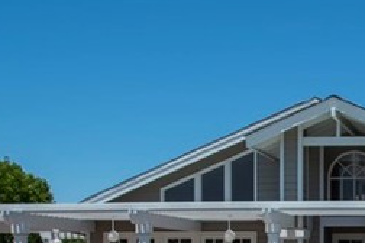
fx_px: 700
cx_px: 471
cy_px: 289
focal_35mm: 69
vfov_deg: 18.7
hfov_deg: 25.3
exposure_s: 1/200
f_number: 9
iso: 50
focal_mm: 17
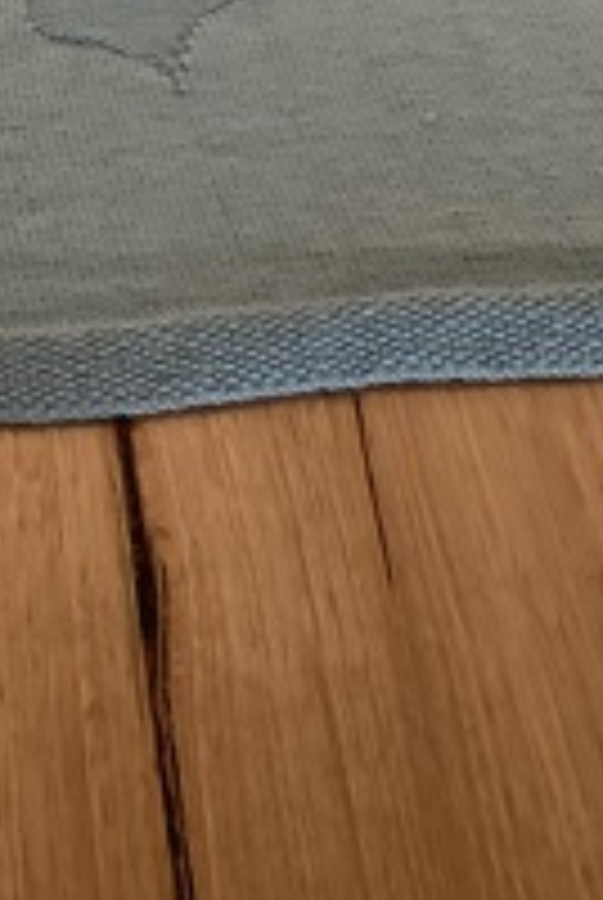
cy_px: 9
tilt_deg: -44.0
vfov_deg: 25.7
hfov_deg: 17.8
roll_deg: +0.8
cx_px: -9
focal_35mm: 75
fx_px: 1878
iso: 320
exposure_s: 1/33
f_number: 2.4
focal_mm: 3.3
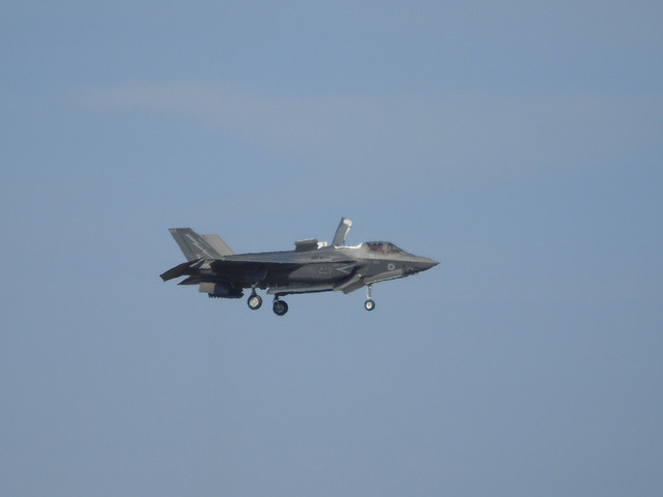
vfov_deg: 2.4
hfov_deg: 3.1
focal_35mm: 630
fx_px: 12066
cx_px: 332
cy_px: 248
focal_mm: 112
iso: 80
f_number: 5.8
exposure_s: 1/640
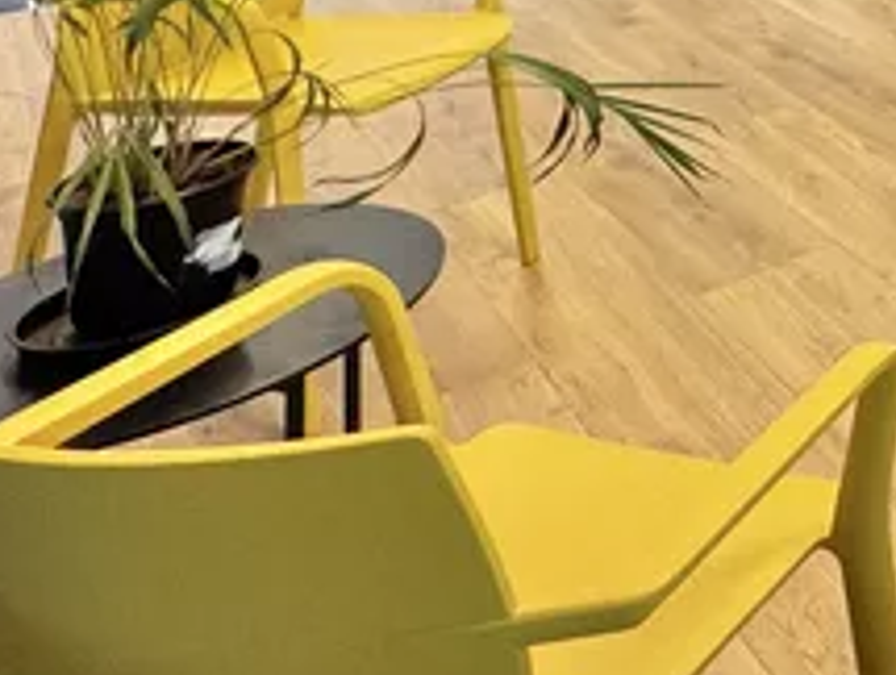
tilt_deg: -0.4
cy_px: -412
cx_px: 1388
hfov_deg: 25.8
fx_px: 1348
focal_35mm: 52
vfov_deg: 21.9
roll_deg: -0.9
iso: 160
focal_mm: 2.22
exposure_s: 1/99
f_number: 2.2
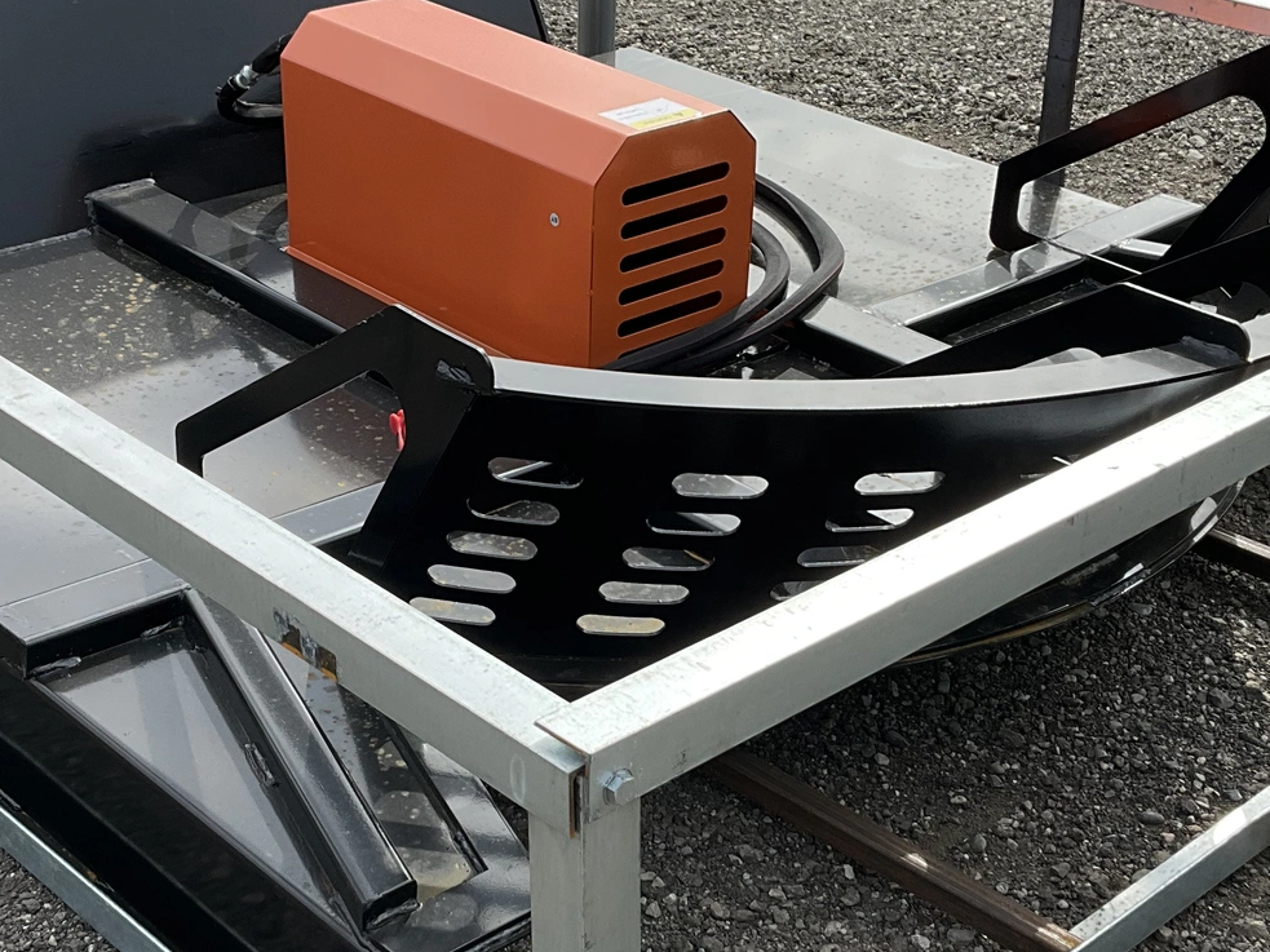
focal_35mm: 59
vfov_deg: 24.8
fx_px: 2164
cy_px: 545
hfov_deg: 32.7
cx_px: 630
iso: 25
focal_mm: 3
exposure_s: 1/770
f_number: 1.8
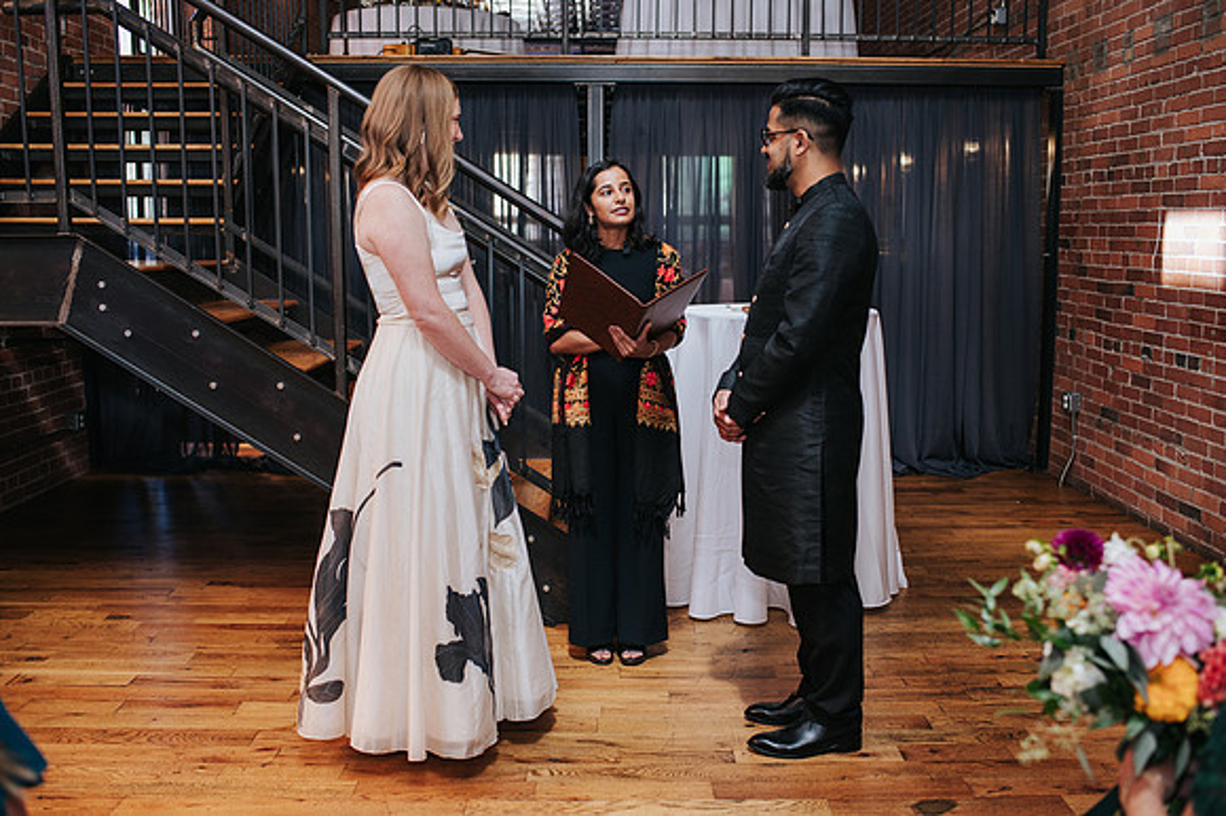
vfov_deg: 36.7
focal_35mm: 36
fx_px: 1231
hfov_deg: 52.9
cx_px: 619
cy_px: 420
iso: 800
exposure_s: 1/200
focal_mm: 35
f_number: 3.2
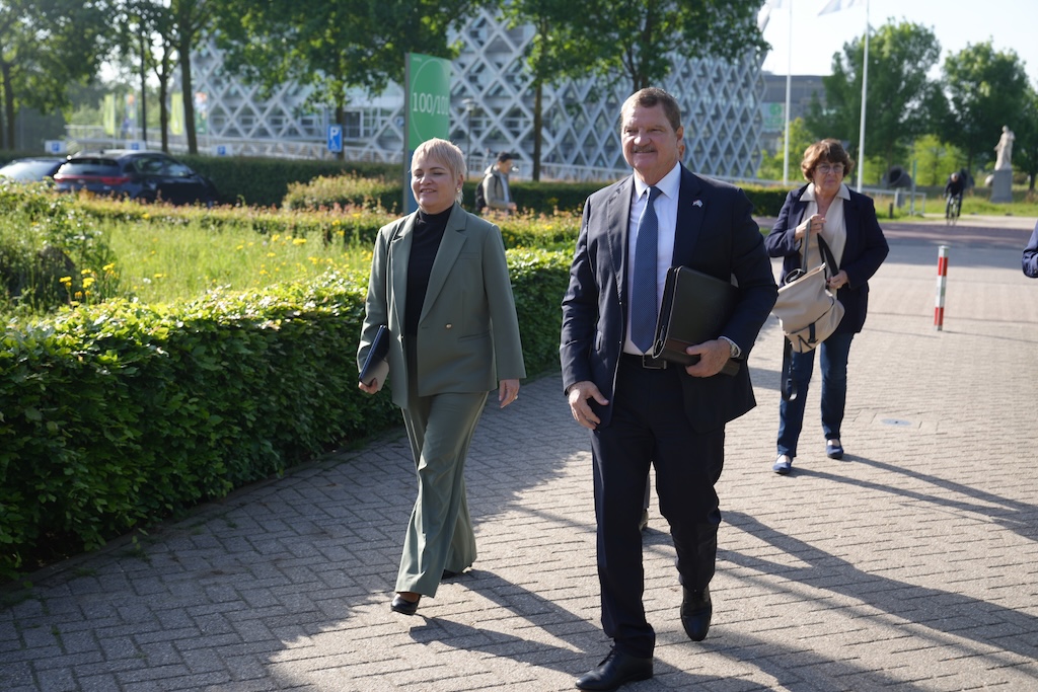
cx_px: 519
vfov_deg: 30.5
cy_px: 346
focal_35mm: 44
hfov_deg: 44.5
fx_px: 1269
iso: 100
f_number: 4.5
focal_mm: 44
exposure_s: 1/320
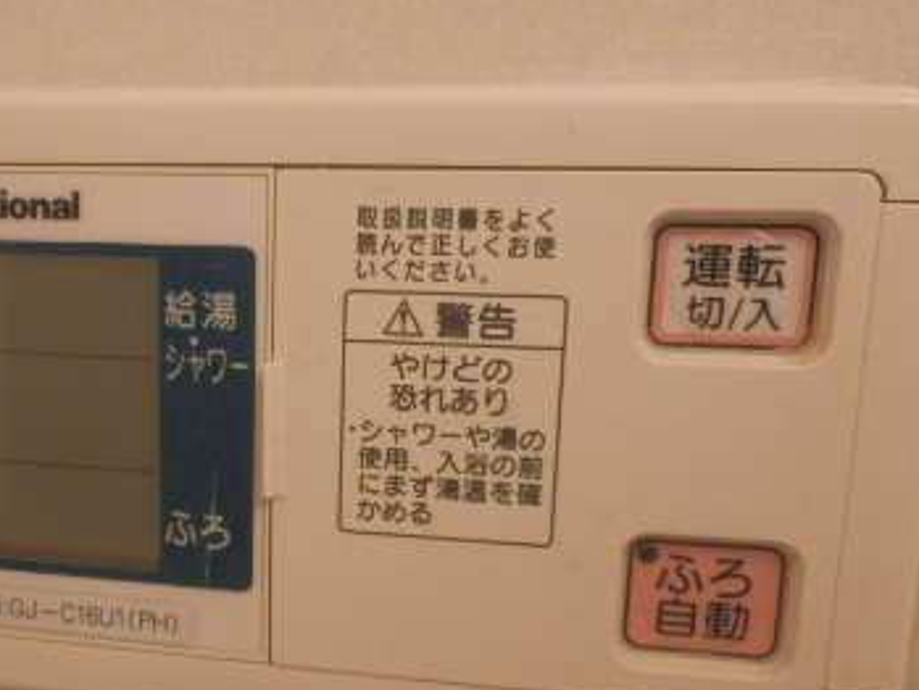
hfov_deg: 41.6
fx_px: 1169
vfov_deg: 32.8
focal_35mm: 44
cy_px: 408
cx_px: 226
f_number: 3
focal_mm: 4.2
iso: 800
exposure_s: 1/20
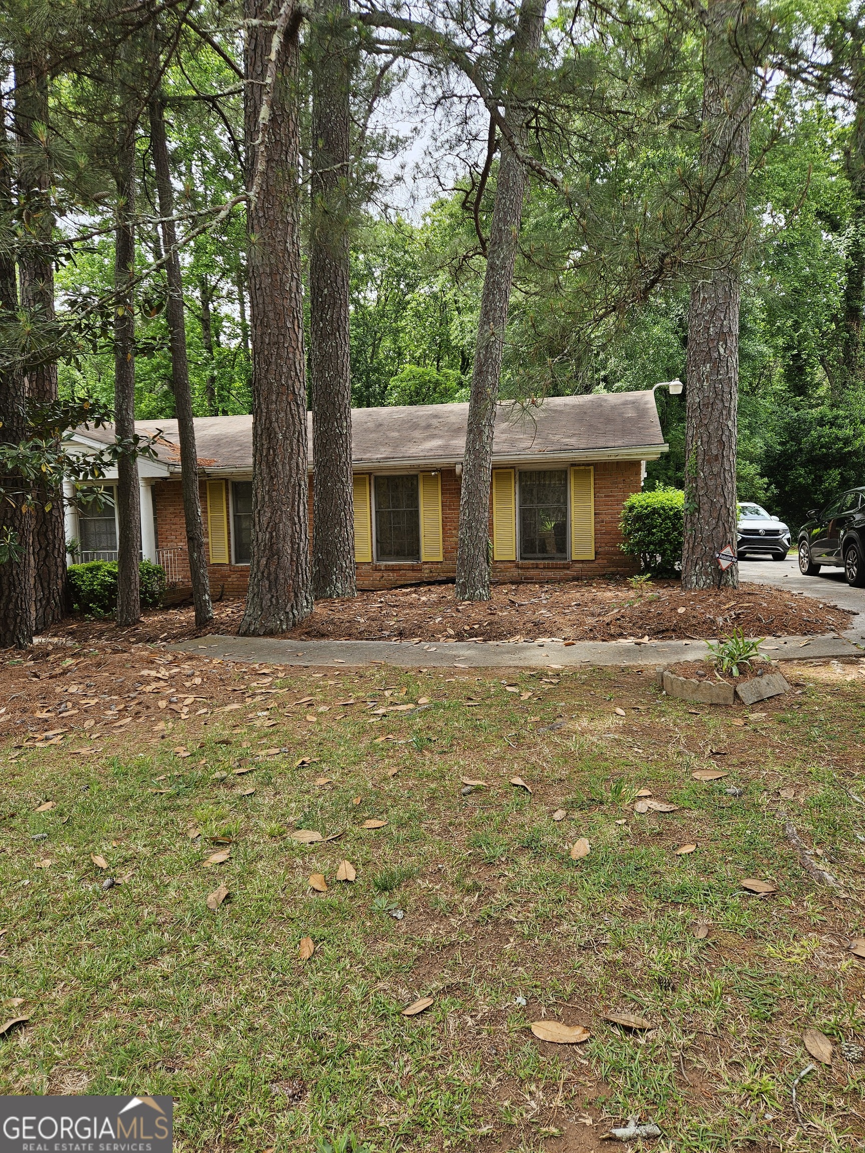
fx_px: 766
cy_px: 576
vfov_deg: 73.9
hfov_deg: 58.9
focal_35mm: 23
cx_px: 432
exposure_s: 1/327
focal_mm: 5.4
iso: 25
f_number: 1.8
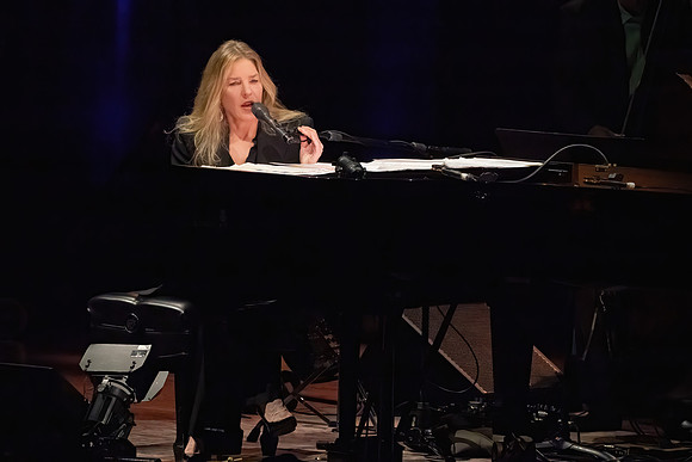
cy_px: 200
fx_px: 7802
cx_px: 327
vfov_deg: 3.4
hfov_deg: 5.1
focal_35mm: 406
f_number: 8
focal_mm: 358
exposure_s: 1/320
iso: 25600
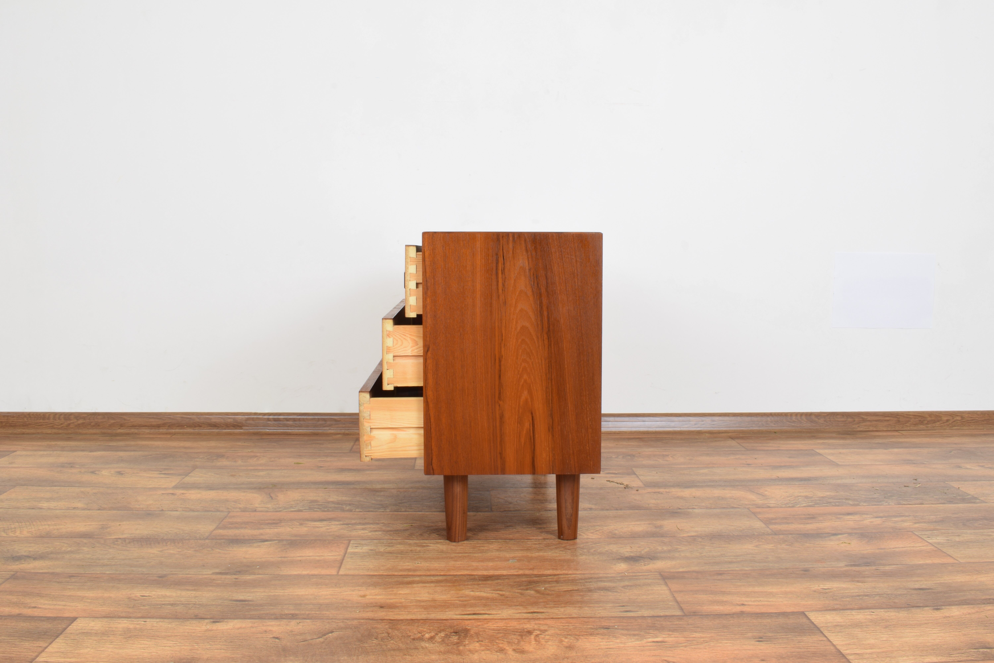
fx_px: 870
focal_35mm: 32
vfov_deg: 41.7
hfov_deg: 59.5
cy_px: 332
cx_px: 497
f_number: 25
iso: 100
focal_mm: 21
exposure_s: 4
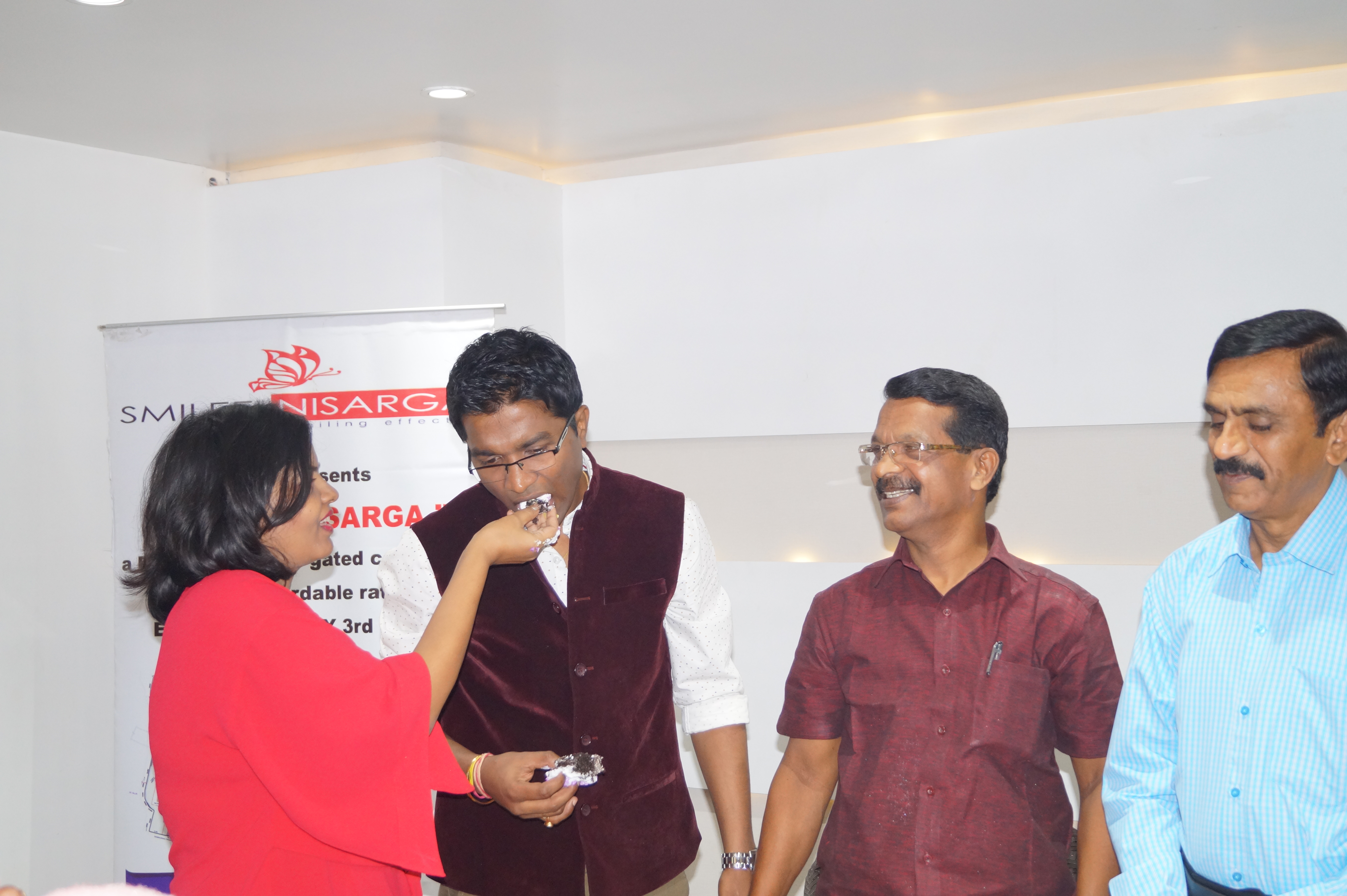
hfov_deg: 46.4
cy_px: 448
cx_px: 674
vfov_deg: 31.9
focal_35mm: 42
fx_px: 1571
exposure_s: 1/100
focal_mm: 28
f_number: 4.5
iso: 800
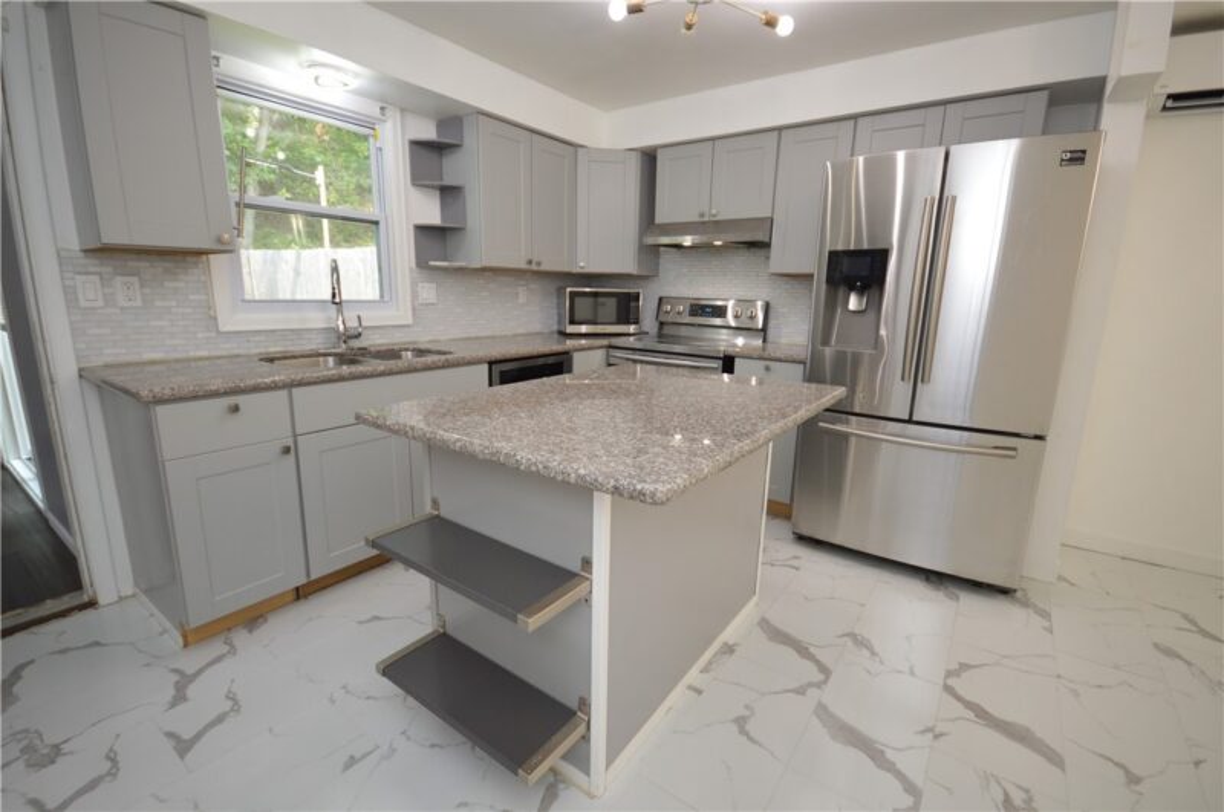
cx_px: 612
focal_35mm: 15
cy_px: 406
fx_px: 509
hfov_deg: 100.5
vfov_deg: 77.2
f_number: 4.5
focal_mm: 10
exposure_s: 1/80
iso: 400
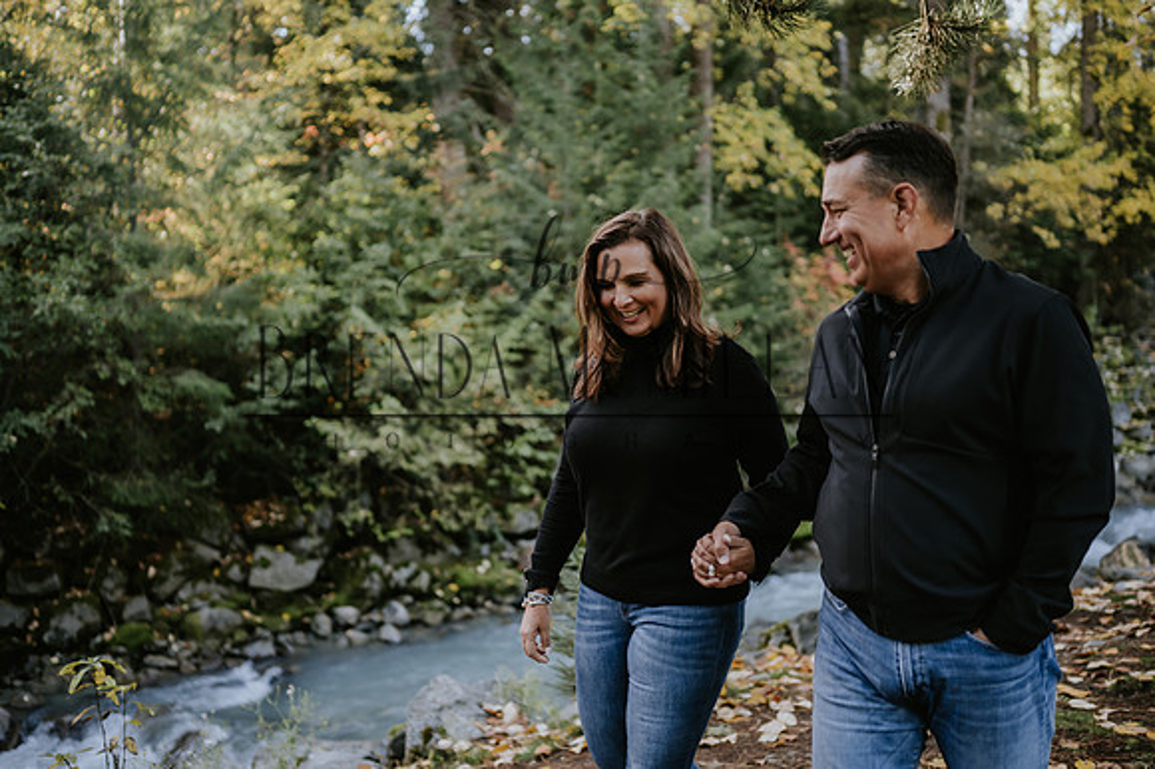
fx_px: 1122
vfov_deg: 37.8
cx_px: 578
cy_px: 384
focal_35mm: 35
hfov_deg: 54.5
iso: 400
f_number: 1.8
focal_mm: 35
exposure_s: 1/500
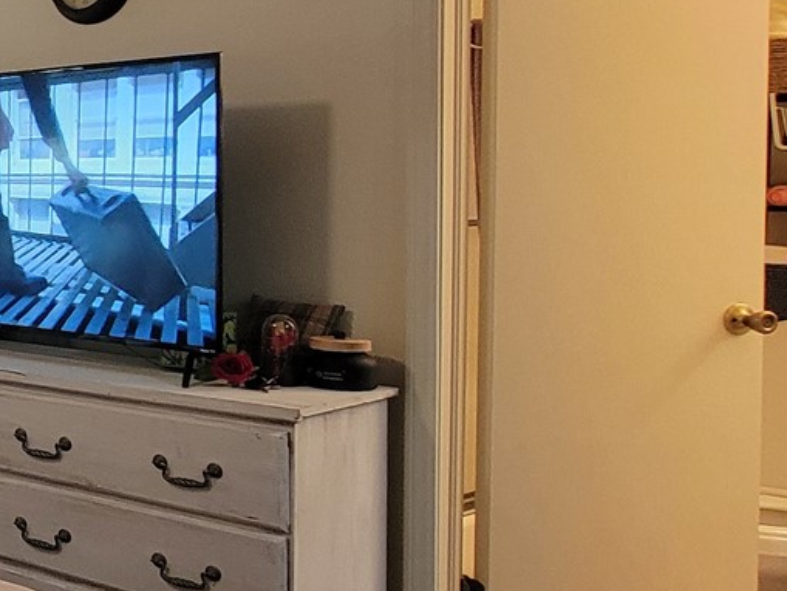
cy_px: 181
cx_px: -507
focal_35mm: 49
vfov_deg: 29.4
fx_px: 1114
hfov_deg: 24.8
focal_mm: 2.2
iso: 320
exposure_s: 1/40
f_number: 2.2
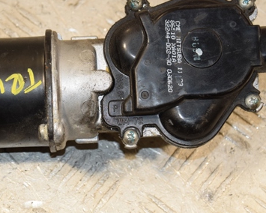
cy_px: 82
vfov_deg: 10.5
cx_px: 103
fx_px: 1157
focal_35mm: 147
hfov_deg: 13.1
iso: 800
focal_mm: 58
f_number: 6.3
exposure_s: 1/200
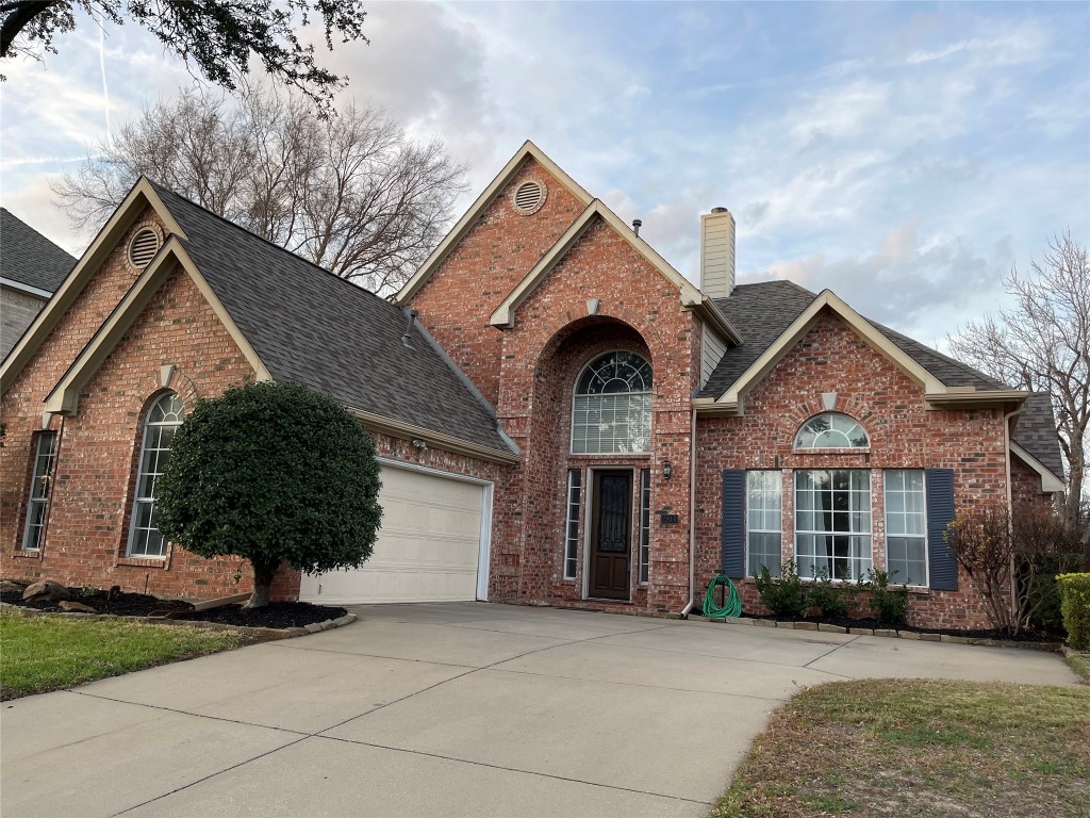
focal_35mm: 26
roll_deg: -2.5
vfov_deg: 53.1
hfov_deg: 67.3
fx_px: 819
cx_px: 545
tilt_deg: +9.2
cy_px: 409
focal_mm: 5.1
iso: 32
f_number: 1.6
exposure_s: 1/232
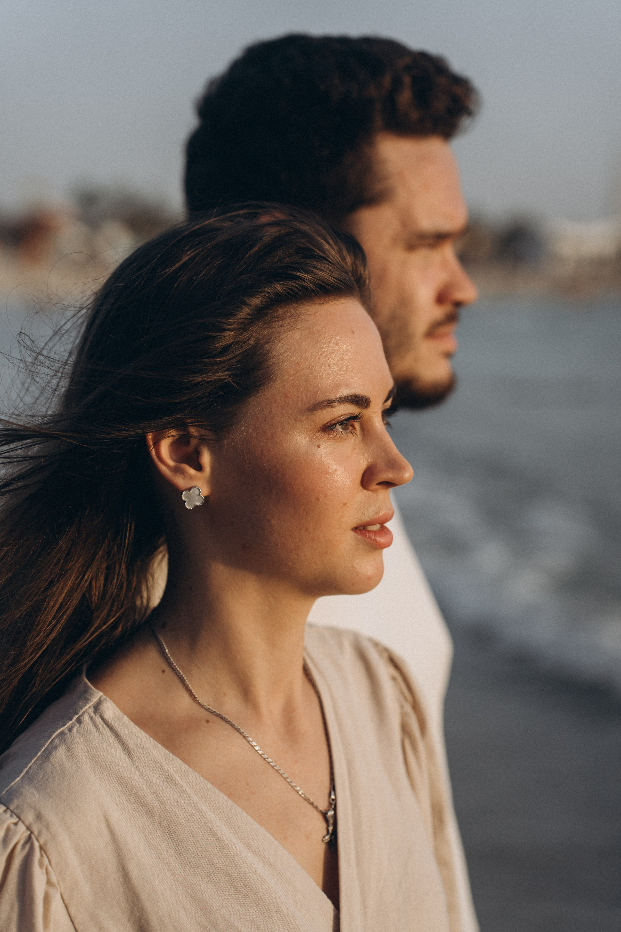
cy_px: 466
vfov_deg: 29.2
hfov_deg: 19.7
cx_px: 310
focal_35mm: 69
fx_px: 1785
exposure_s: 1/1250
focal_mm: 69
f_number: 3.2
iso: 160
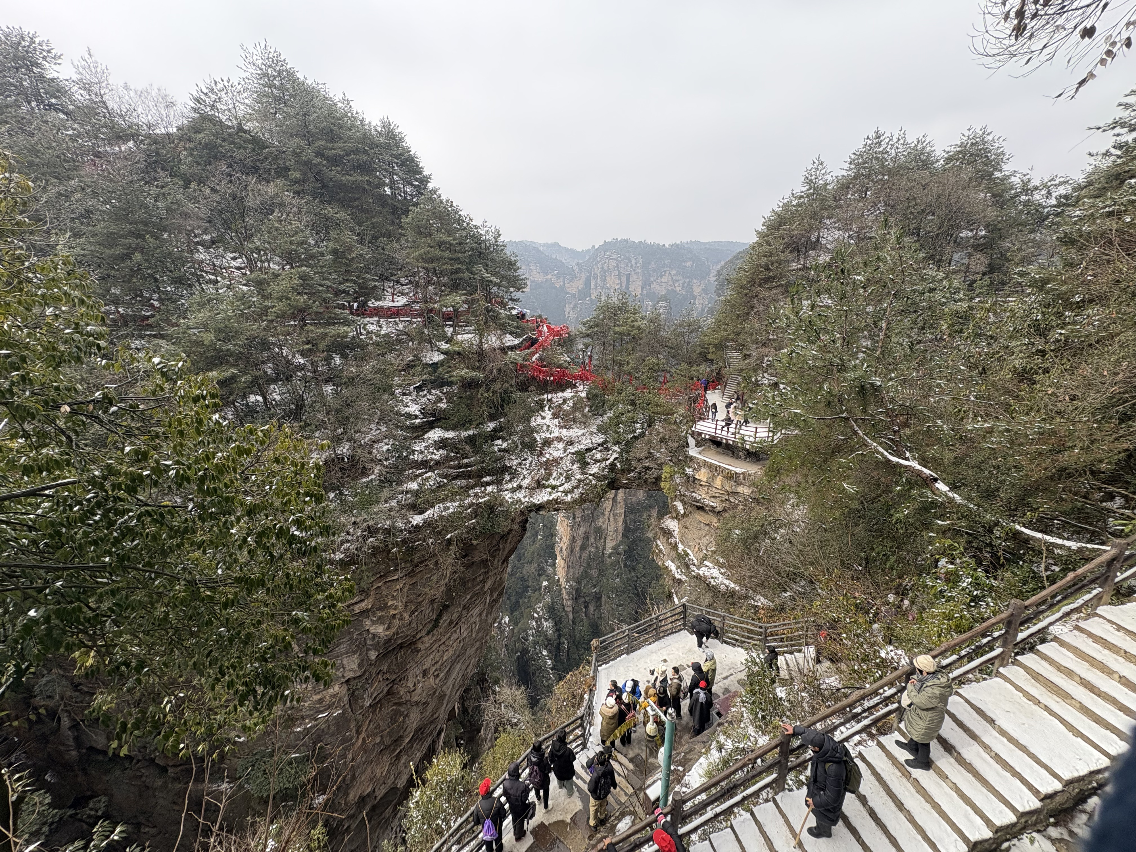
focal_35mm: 14
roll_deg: +1.1
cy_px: 426
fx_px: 459
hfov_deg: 102.1
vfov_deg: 85.7
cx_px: 568
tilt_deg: -17.7
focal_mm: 2.22
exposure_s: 1/476
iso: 50
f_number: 2.2
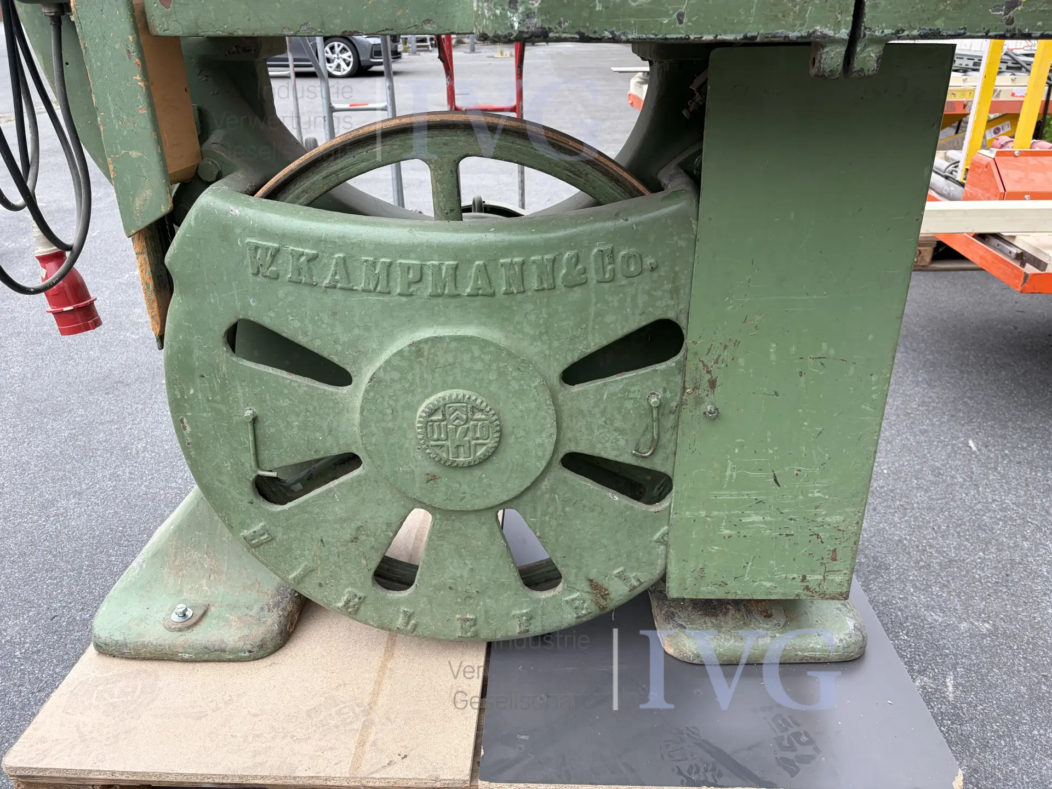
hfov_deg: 67.3
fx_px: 790
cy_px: 394
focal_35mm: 26
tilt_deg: -26.5
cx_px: 526
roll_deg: -0.2
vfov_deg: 53.1
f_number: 1.6
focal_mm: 5.96
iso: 40
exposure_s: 1/149
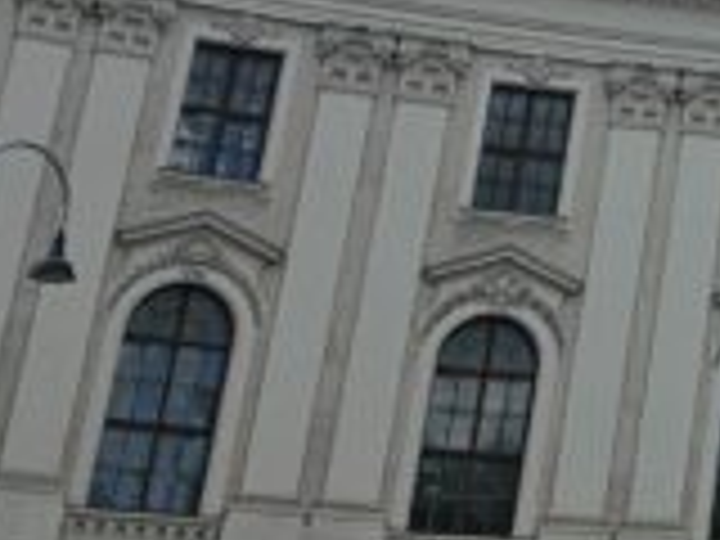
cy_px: -410
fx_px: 3058
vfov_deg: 9.6
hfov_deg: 11.3
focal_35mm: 147
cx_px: 1701
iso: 12
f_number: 1.7
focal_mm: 6.3
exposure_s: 1/1690
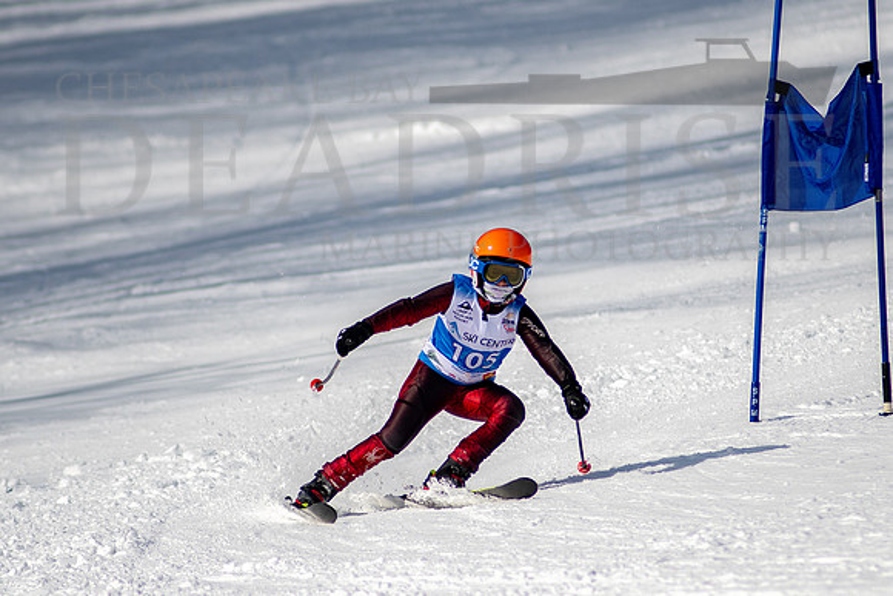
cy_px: 341
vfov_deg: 2.0
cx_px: 505
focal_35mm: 676
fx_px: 16768
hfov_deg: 3.1
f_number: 2.8
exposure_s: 1/6400
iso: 100
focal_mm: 300
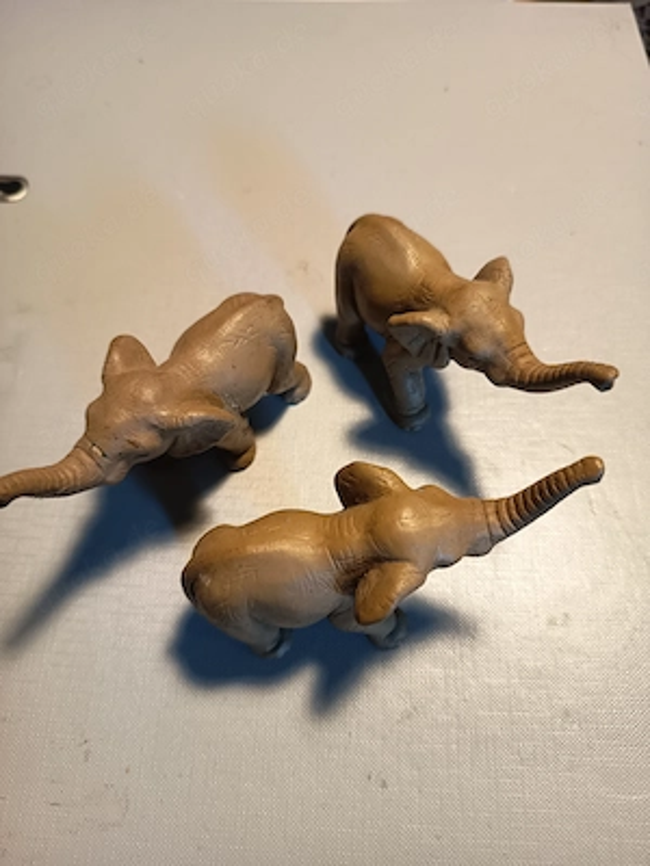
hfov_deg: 56.8
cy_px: 433
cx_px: 325
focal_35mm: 24
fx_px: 601
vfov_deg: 71.6
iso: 399
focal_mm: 5.27
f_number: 1.7
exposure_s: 1/25
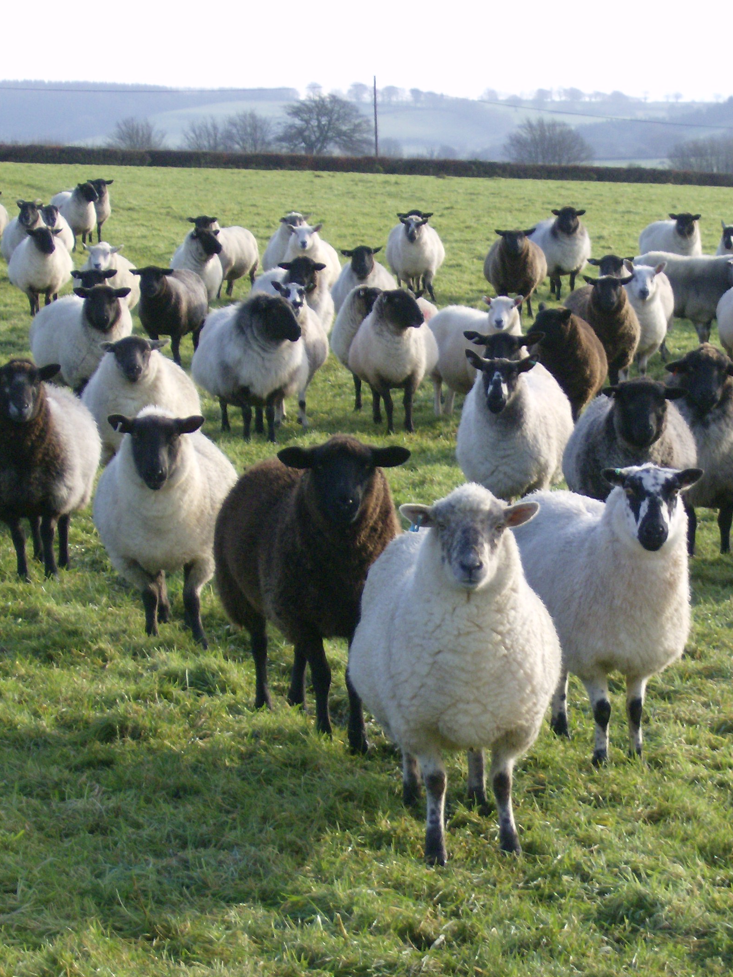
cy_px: 488
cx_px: 448
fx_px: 3754
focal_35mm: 133
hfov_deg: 11.1
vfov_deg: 14.8
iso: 100
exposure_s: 1/212
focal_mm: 16.6
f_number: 4.6
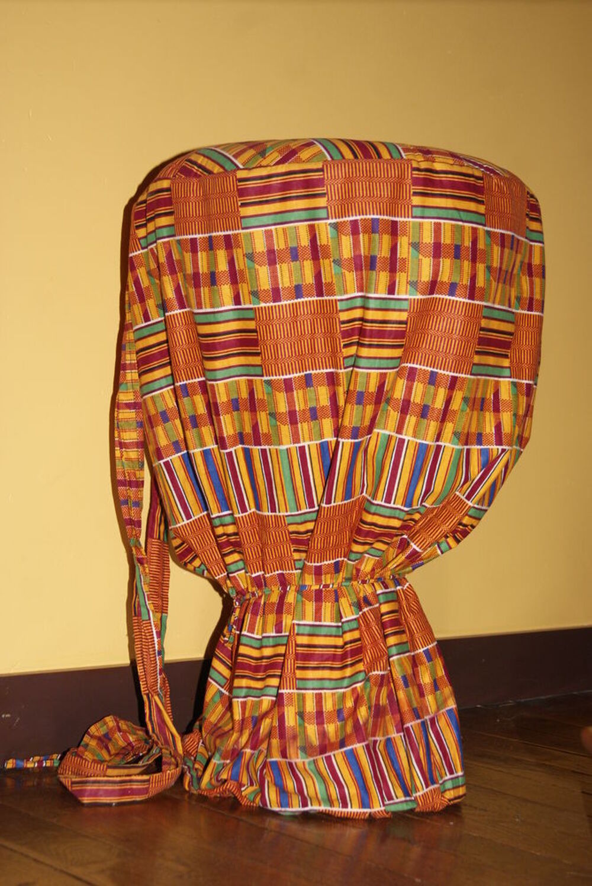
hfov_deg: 16.6
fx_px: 2030
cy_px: 443
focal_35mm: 82
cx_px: 296
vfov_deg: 24.6
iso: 400
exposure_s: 1/80
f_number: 5.6
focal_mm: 55
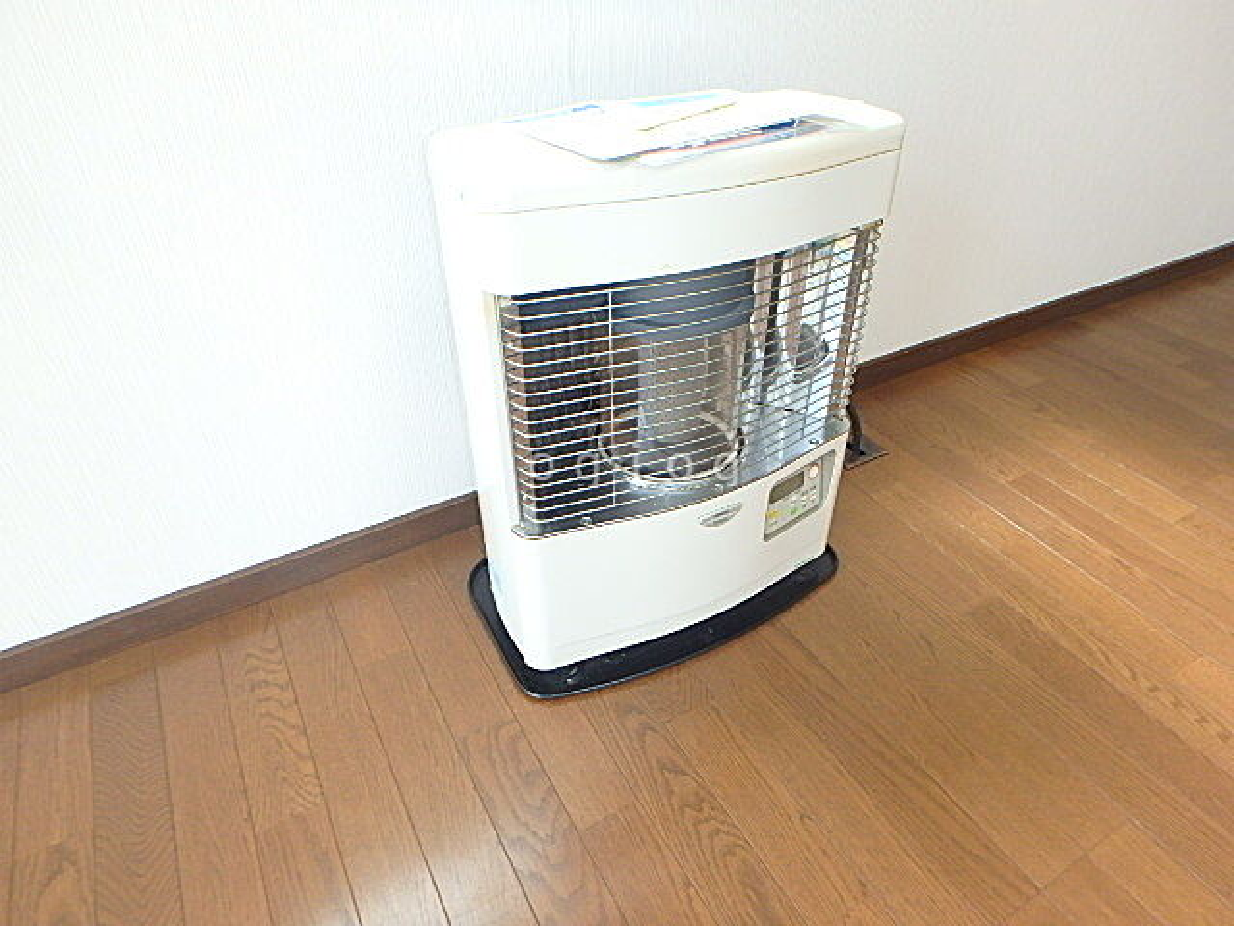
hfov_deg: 79.0
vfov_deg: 63.4
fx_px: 749
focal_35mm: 21
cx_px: 617
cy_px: 463
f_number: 3.5
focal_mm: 3.7
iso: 200
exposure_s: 1/40
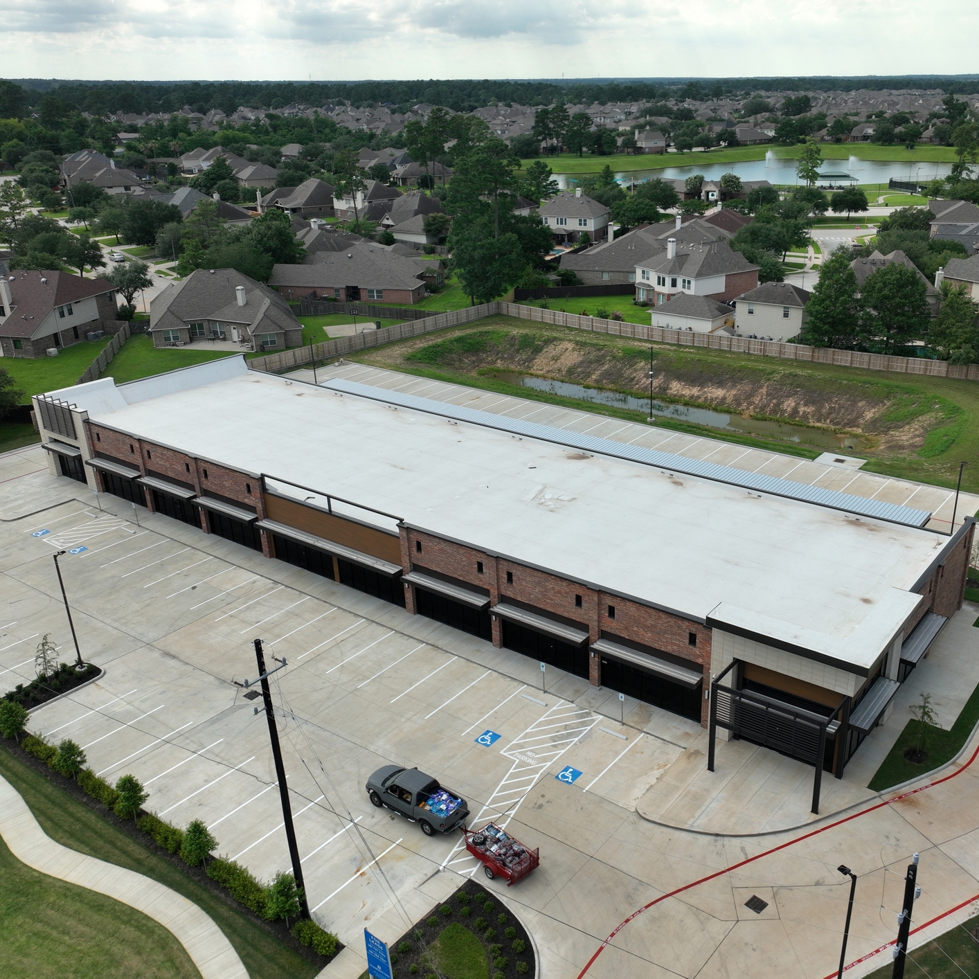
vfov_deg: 54.0
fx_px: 960
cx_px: 589
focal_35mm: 30
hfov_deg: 53.6
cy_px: 503
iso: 120
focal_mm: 12.29
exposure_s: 1/500
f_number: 2.8
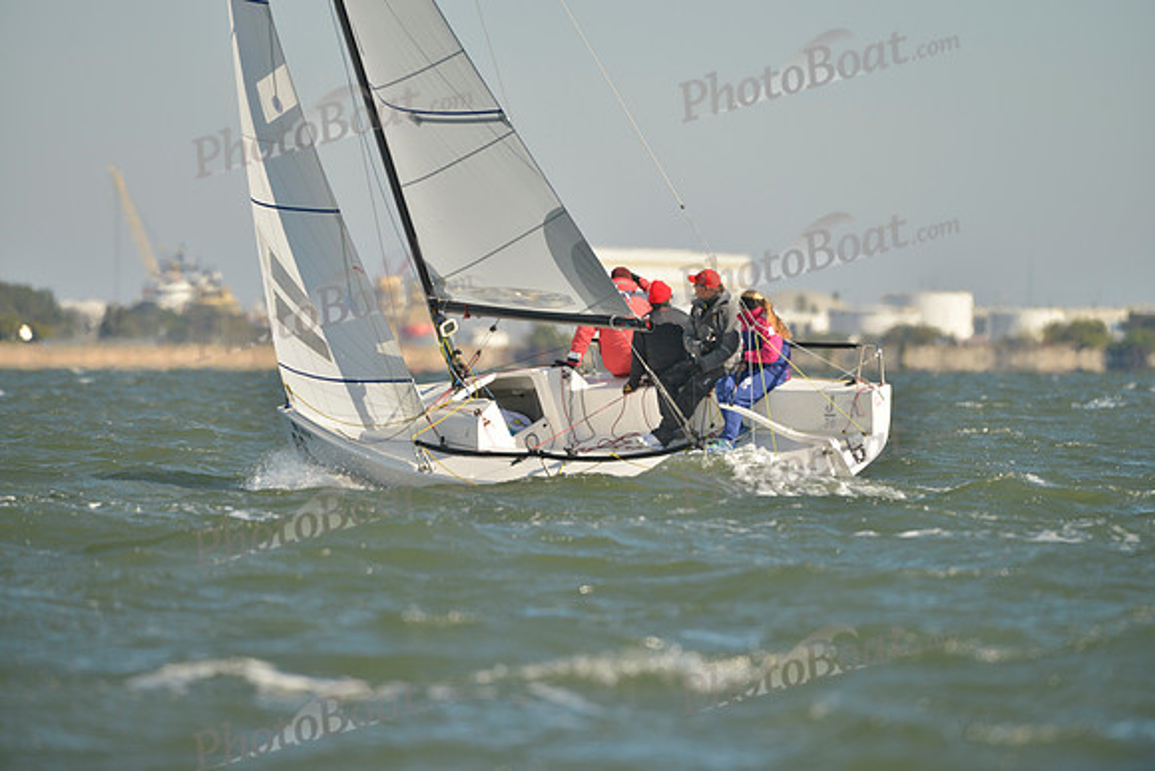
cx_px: 578
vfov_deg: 3.4
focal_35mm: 400
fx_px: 12836
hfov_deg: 5.2
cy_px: 386
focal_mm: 400
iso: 200
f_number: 4.5
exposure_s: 1/1250
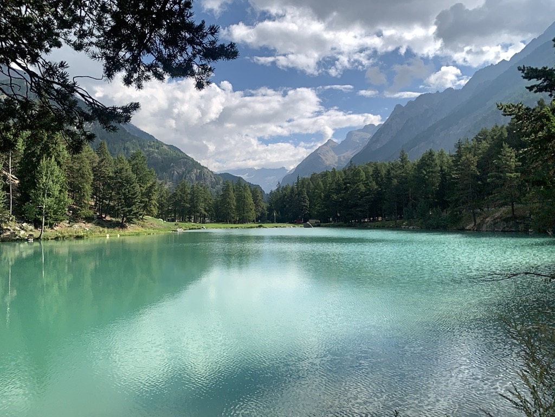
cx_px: 278
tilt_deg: +3.1
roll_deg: +0.9
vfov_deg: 53.1
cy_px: 208
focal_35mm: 26
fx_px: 417
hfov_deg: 67.3
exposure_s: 1/3367
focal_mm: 4.25
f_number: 1.8
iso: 25
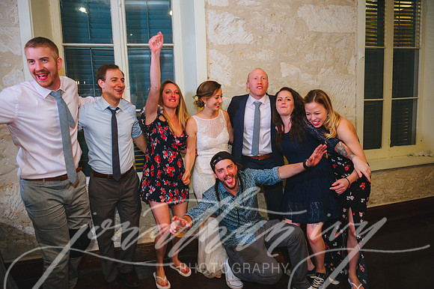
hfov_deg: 67.4
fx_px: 325
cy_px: 144
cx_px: 217
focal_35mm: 27
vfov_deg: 47.9
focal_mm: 27
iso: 2000
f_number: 2.8
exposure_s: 1/80
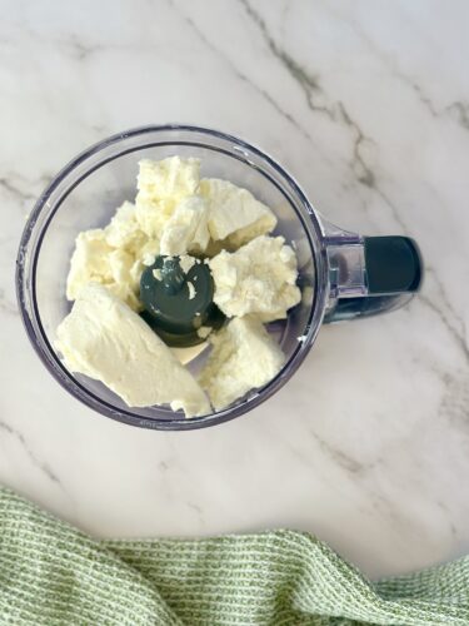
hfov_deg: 30.3
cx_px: 234
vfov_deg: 39.7
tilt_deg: -81.4
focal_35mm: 48
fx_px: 867
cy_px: 313
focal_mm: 6.86
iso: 80
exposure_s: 1/564
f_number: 1.78
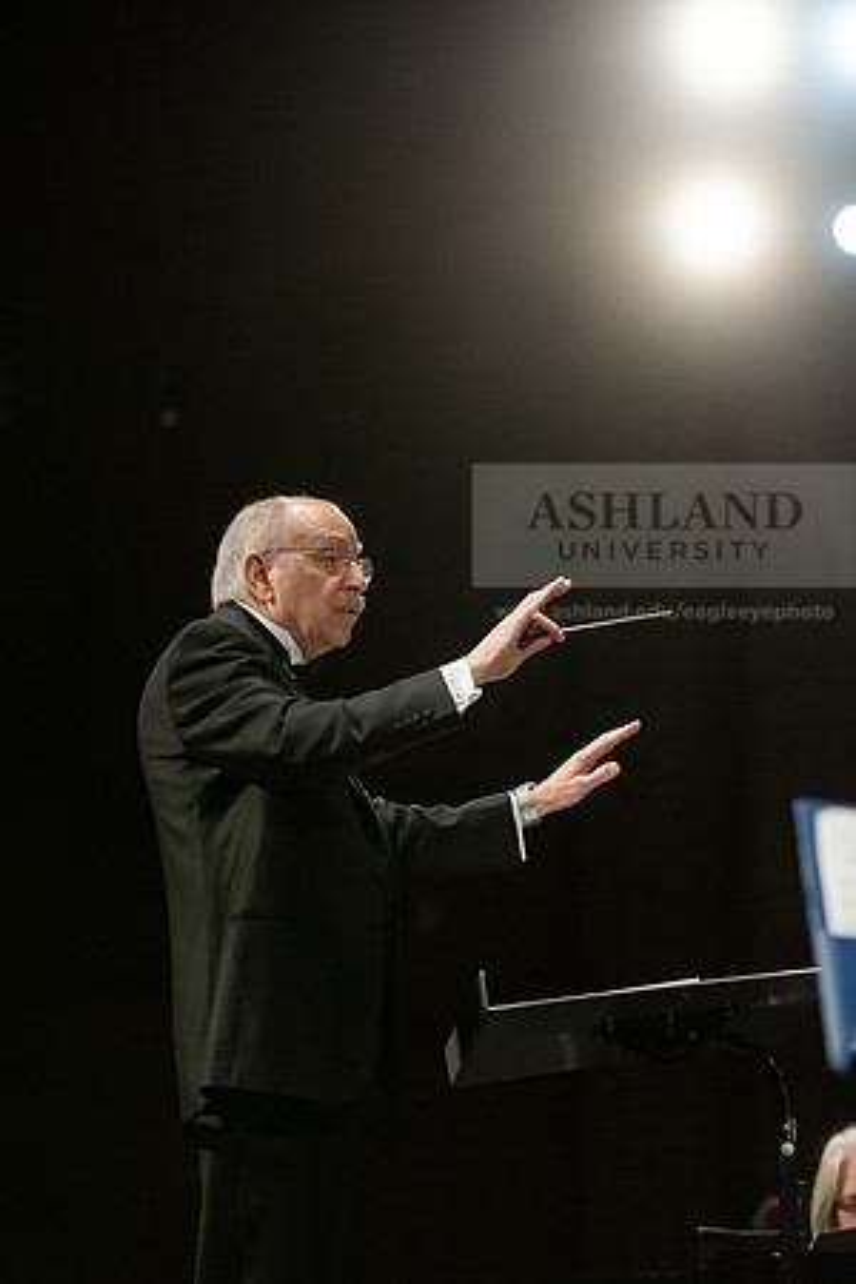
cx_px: 428
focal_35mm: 165
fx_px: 5885
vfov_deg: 12.5
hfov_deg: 8.3
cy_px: 642
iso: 5000
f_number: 4.5
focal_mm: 165
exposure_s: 1/200
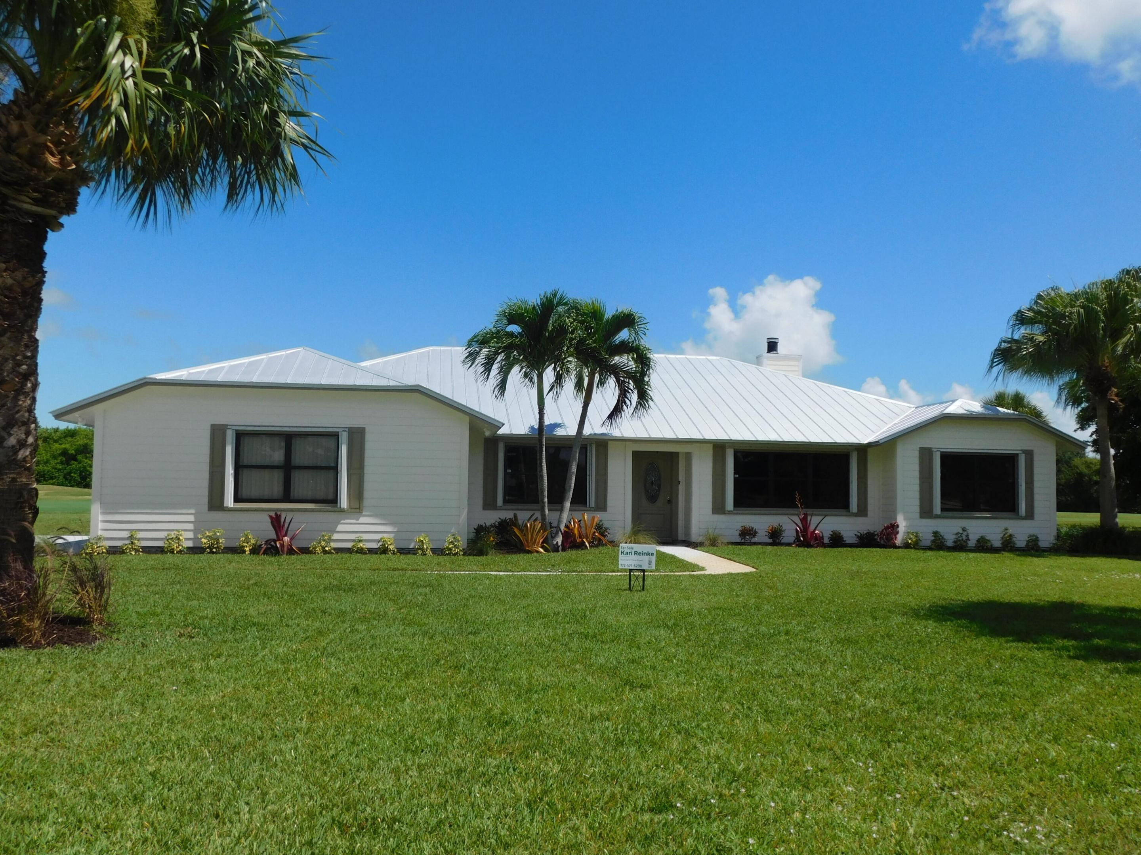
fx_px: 989
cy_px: 428
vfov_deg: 46.8
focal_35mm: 30
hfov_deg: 60.0
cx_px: 570
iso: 125
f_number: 6.4
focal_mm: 5.3
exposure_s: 1/640
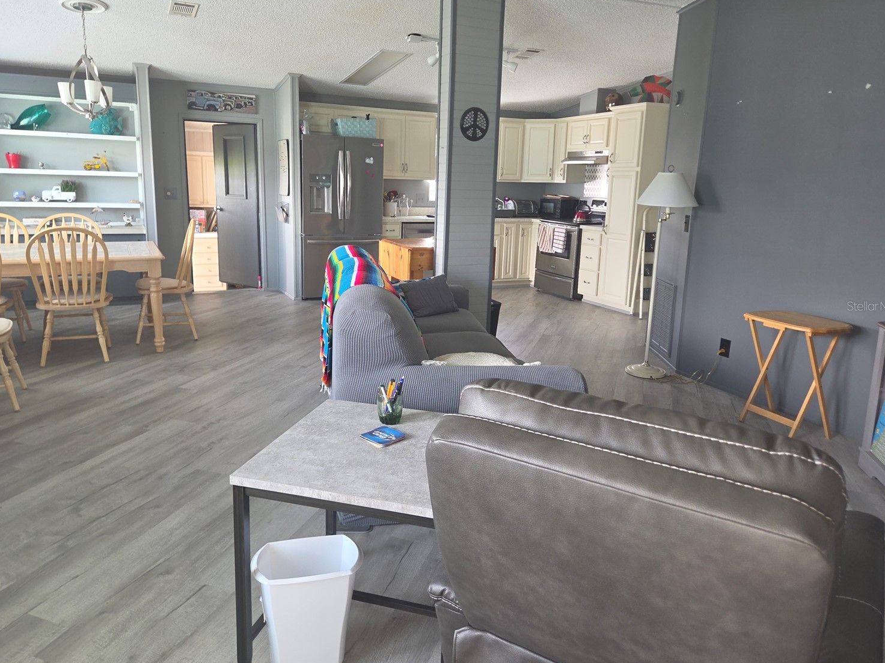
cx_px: 423
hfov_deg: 69.4
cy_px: 306
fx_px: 639
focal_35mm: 25
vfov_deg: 54.8
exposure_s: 1/24
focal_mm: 5.4
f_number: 1.8
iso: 100
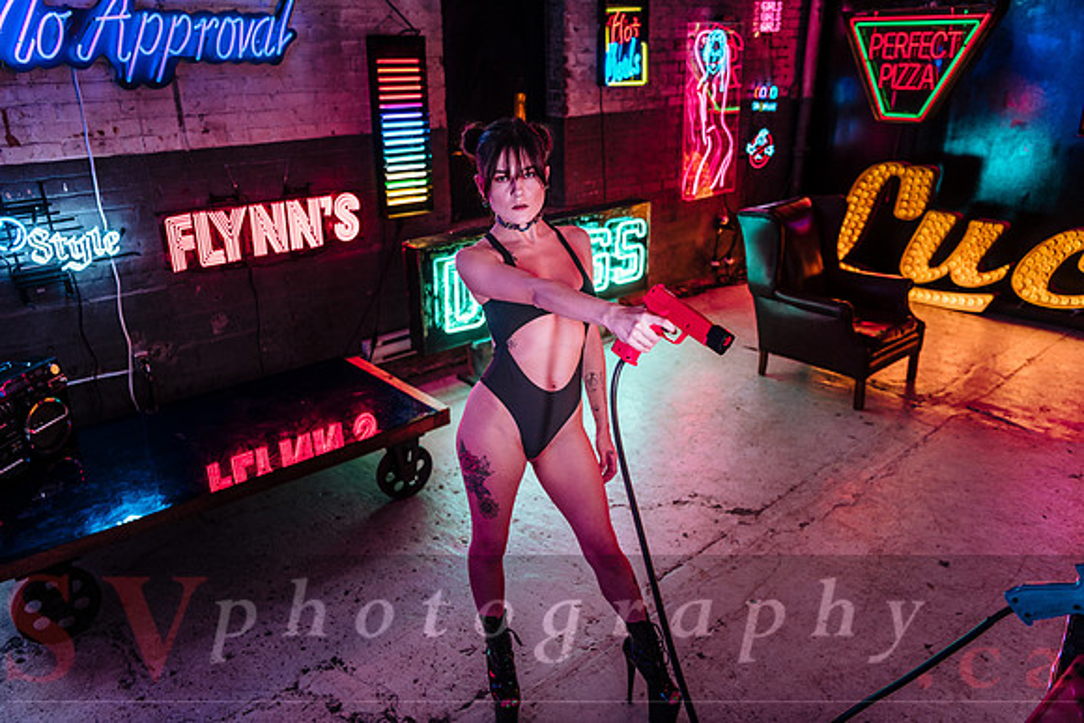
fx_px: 843
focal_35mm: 28
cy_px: 362
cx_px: 542
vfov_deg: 46.4
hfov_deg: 65.5
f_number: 2.8
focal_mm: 28
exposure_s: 1/100
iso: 200
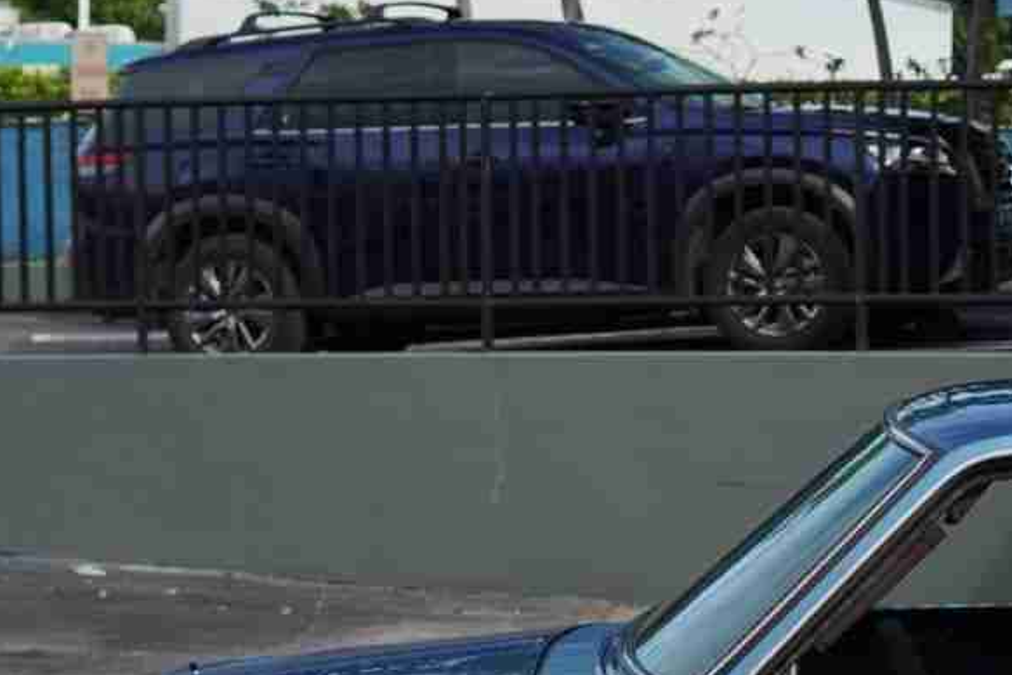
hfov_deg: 15.8
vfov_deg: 10.7
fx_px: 3515
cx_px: 1179
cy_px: 899
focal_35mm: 125
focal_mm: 30
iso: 100
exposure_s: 1/250
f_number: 5
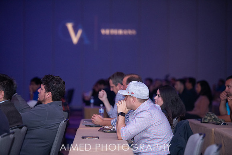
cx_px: 116
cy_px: 78
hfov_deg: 15.2
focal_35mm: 135
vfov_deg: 10.2
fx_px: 870
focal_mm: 135
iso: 1600
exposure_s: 1/250
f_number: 3.2
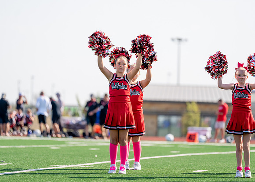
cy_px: 91
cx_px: 128
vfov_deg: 6.9
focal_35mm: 210
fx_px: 1517
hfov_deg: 9.6
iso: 100
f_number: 2.8
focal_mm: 200
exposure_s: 1/1250
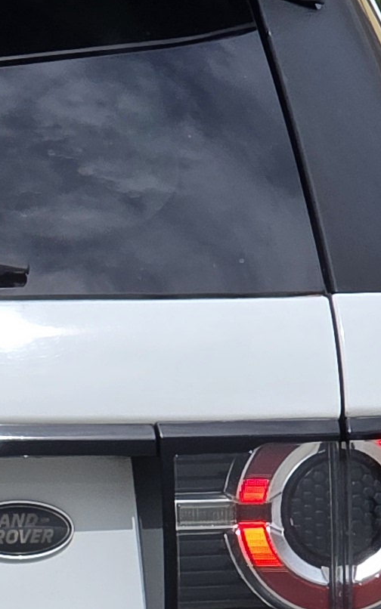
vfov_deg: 5.8
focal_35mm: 363
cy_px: 762
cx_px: -369
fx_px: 6029
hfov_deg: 3.6
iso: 50
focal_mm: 7.9
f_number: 2.4
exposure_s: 1/3075
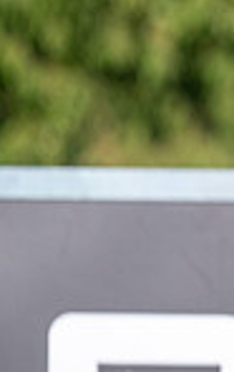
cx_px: 642
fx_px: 12167
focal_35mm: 1197
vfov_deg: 1.8
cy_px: 137
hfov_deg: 1.1
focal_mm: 300
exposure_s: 1/3200
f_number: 5
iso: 500
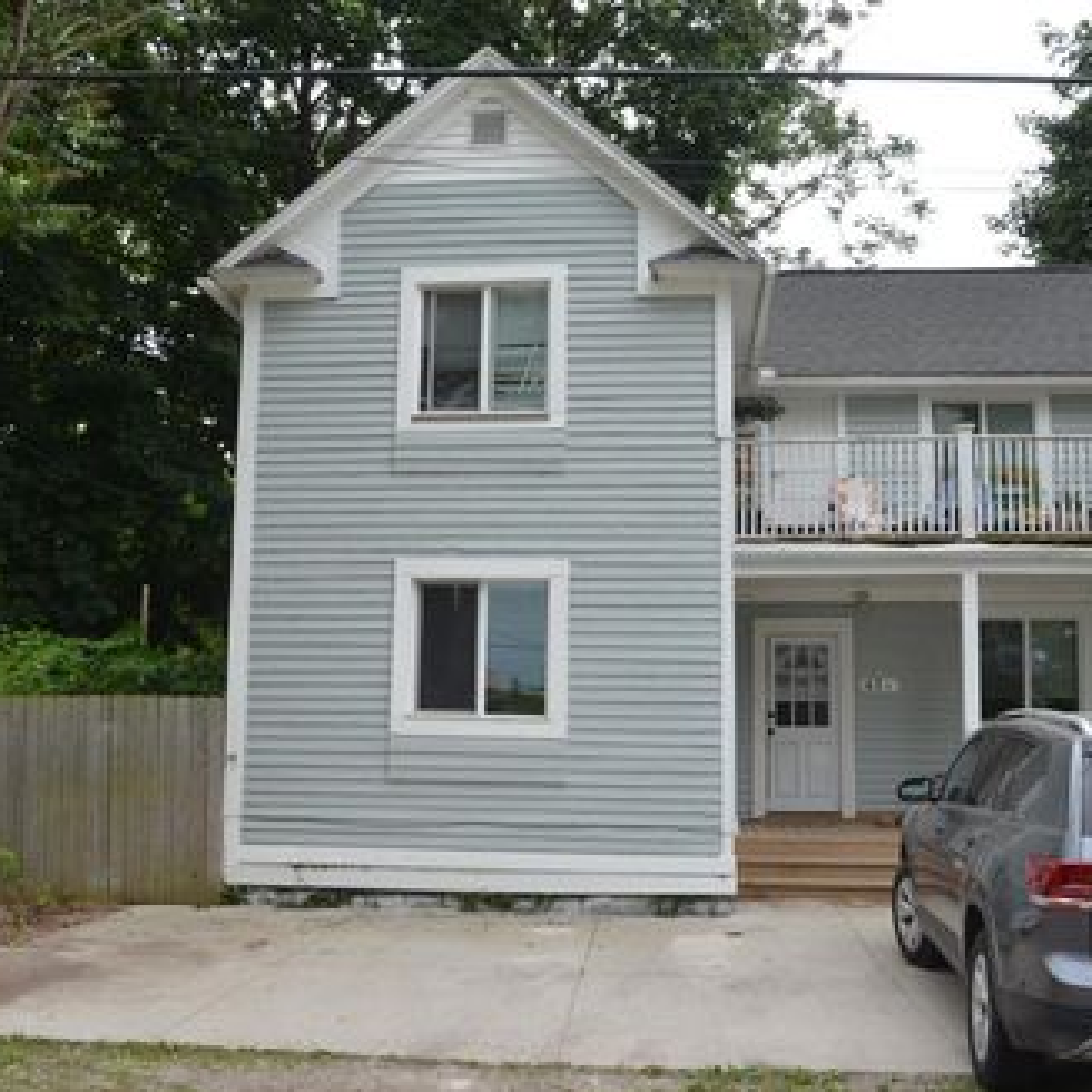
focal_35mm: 35
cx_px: 551
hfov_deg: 47.2
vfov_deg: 47.2
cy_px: 549
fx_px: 1249
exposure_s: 1/250
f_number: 8
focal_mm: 18
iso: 140
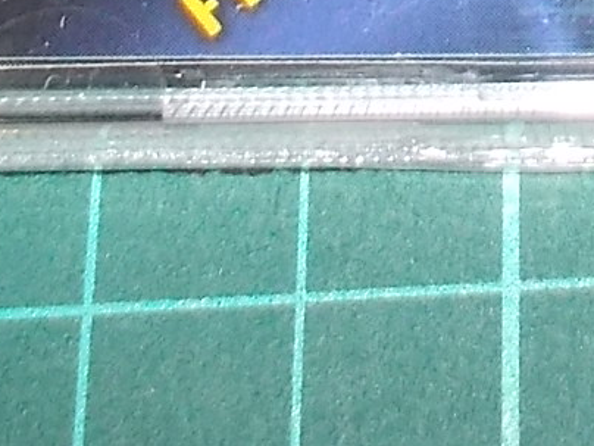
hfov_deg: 11.7
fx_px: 2797
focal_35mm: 163
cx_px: 825
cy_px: -711
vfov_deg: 8.2
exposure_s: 1/30
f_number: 3.3
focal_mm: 4.1
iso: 200
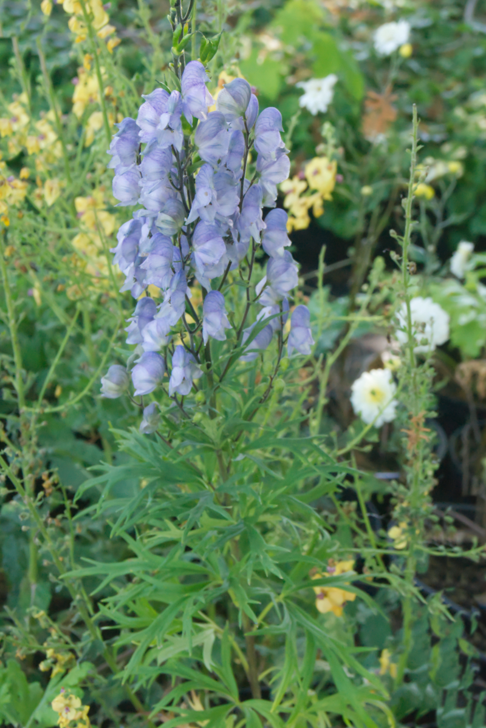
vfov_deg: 24.6
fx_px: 1670
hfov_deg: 16.6
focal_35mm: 82
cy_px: 364
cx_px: 243
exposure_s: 1/500
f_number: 9
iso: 3200
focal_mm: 55
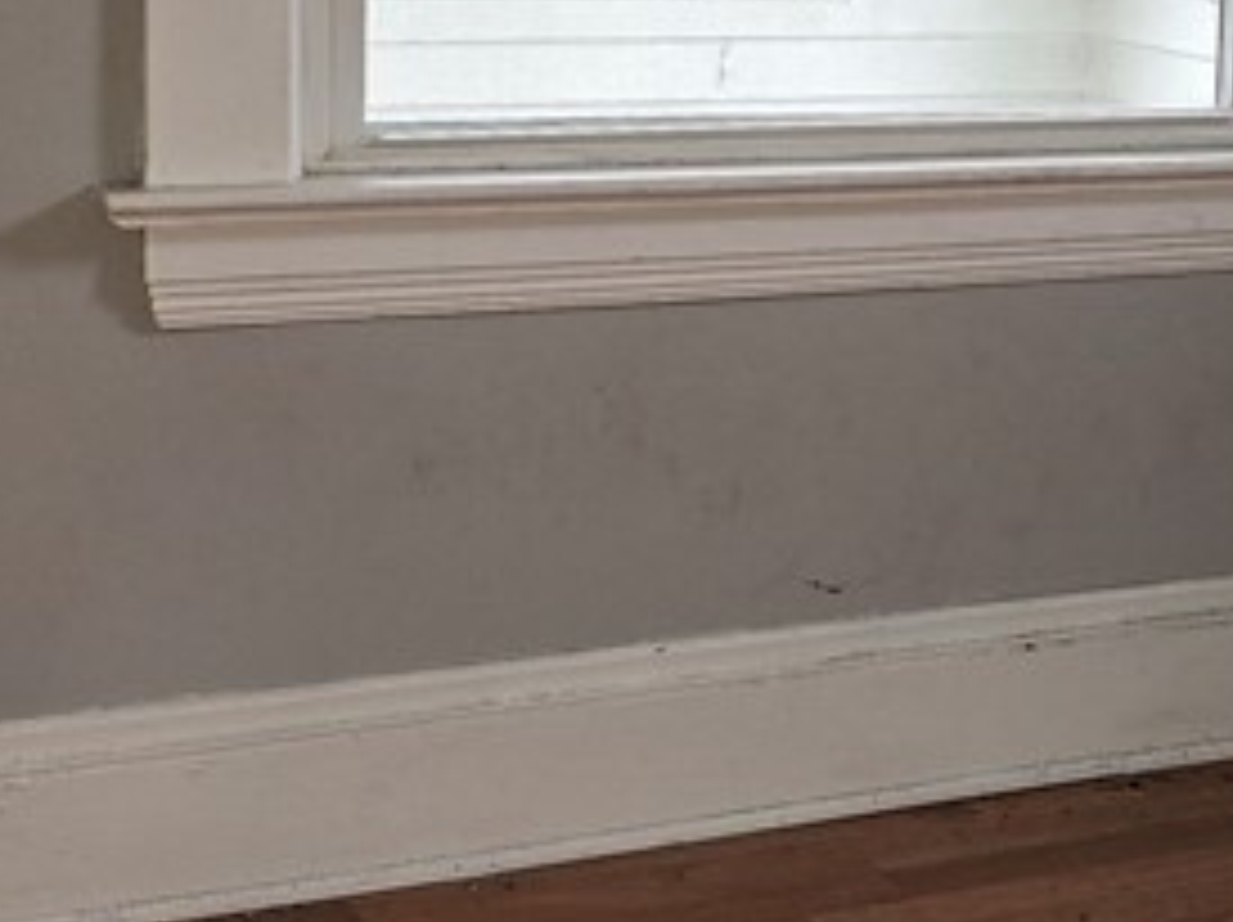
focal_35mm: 86
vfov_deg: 17.0
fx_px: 3061
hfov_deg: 22.1
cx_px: 1152
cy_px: 171
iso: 100
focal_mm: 6.3
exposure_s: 1/24
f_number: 1.7
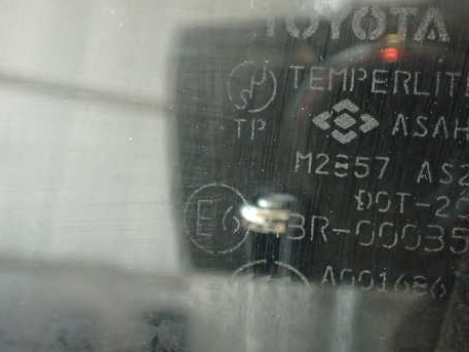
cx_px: 302
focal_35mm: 42
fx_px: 569
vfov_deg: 34.3
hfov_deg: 44.3
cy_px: 195
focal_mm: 5.79
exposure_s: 1/30
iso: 640
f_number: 2.4
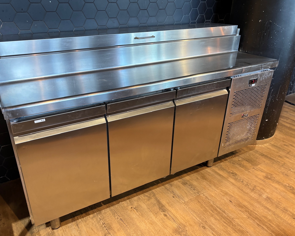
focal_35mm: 28
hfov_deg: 62.1
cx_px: 133
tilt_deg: -25.9
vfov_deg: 51.5
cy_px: 117
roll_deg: -0.5
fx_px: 244
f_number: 1.6
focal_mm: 5.96
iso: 200
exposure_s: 1/50
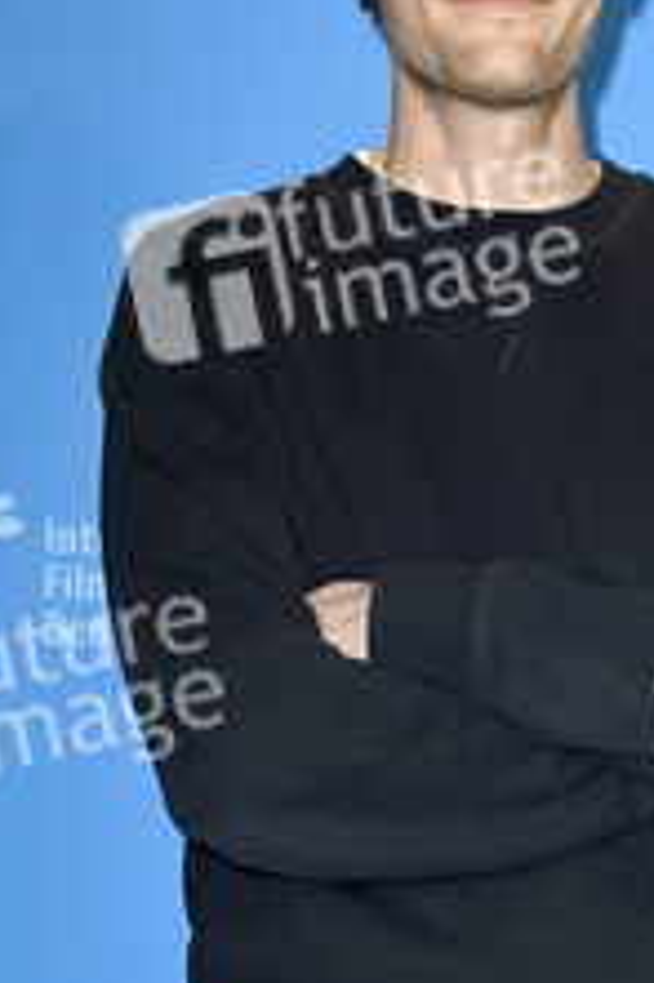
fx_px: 4940
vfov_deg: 11.4
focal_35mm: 181
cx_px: 480
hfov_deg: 7.6
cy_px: 480
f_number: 5.6
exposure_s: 1/250
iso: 800
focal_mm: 100
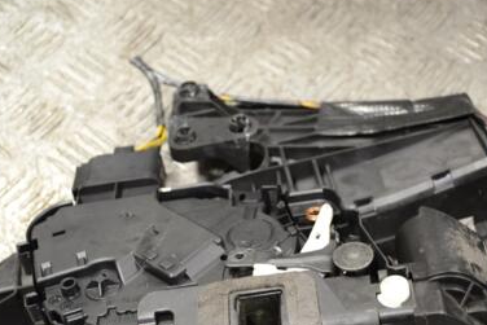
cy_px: 240
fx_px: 907
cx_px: 286
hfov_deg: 30.0
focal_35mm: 67
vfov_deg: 20.2
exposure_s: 1/30
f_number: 4.5
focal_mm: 28
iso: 250
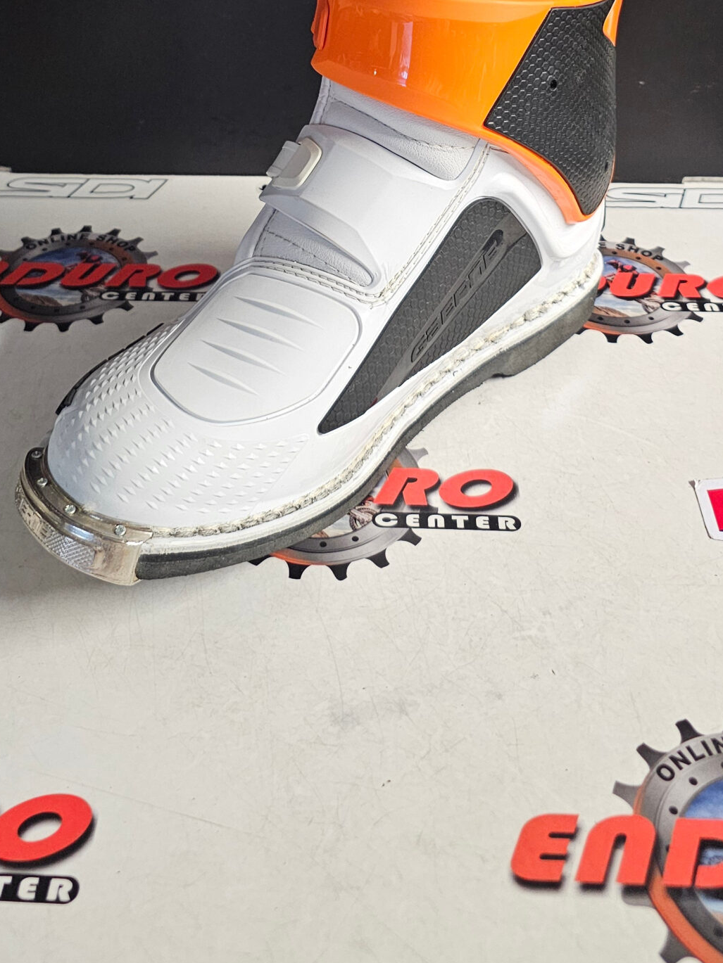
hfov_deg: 33.6
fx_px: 1197
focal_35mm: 43
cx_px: 327
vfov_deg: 40.3
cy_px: 84
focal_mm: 6.3
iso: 640
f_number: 1.7
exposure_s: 1/100
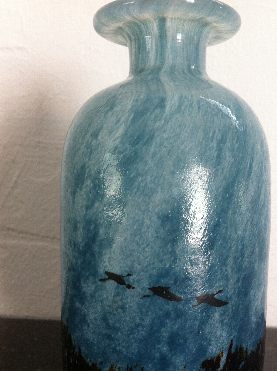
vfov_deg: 43.8
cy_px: 213
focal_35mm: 43
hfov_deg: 33.4
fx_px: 460
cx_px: 163
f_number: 2.8
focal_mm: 3.85
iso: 80
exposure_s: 1/24
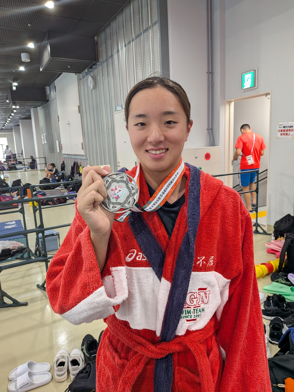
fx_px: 272
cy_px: 196
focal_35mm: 24
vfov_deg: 71.6
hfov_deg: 56.8
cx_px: 147
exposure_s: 1/30
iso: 66
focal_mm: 4.53
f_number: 1.7
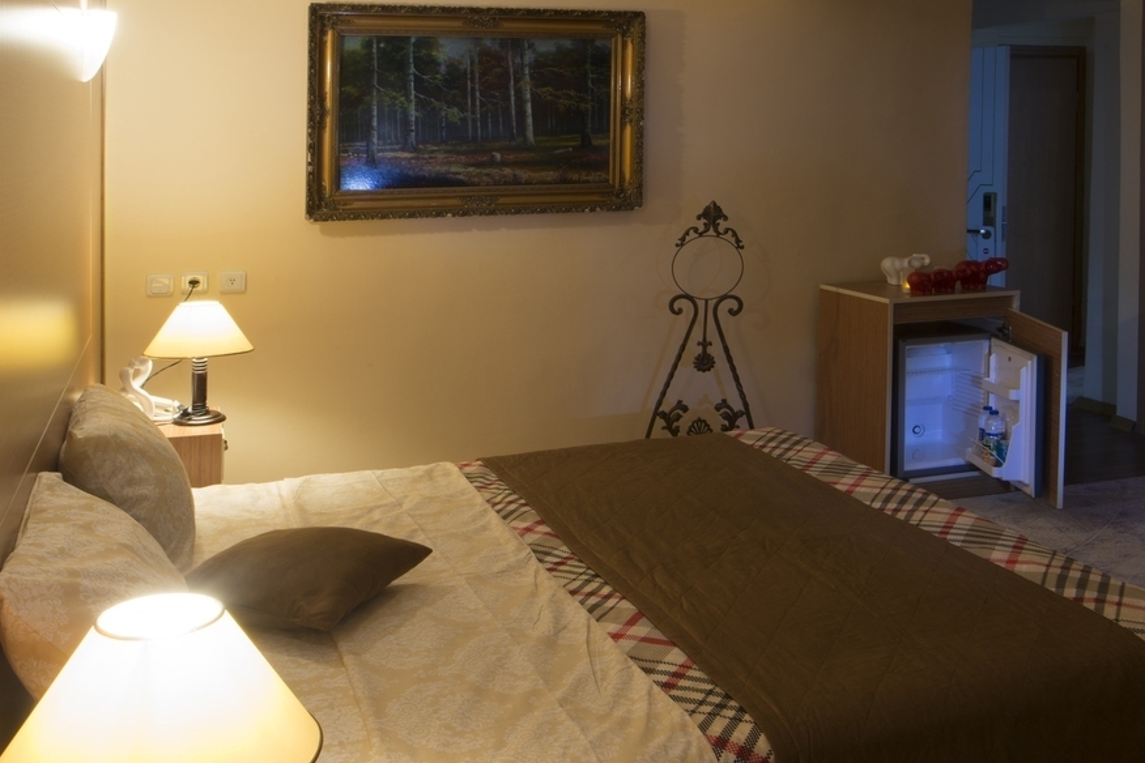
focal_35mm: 37
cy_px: 448
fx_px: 1177
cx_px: 618
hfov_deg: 51.8
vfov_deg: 35.8
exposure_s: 6
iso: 50
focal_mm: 24
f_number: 22
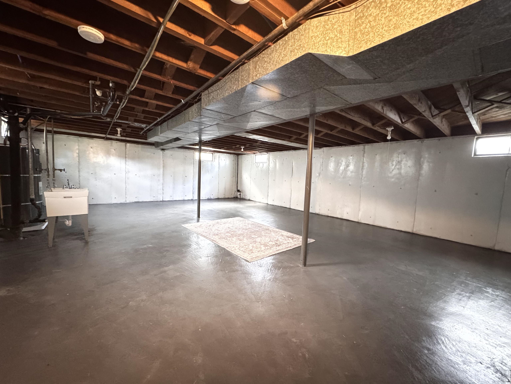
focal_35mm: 14
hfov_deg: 102.1
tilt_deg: -5.5
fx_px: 207
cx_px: 256
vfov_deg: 85.7
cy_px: 192
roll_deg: -2.6
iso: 3200
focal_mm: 2.22
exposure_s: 1/15
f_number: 2.2
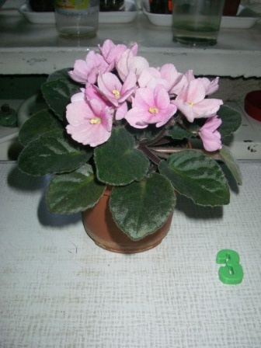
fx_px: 382
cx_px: 130
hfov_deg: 37.7
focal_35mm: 38
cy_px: 174
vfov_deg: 49.0
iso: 400
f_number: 6.6
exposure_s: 1/50
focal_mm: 6.3
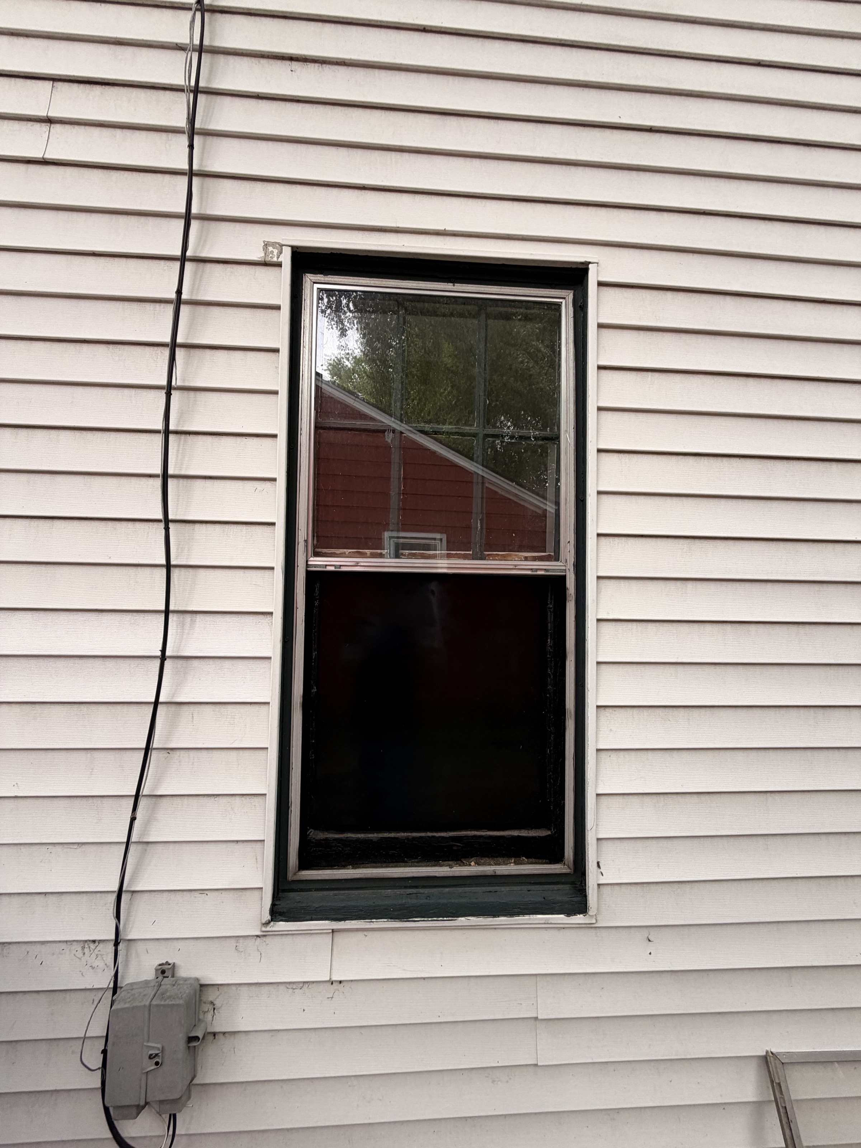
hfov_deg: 85.7
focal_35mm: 14
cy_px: 574
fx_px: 464
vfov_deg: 102.1
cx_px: 430
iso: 125
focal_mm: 2.22
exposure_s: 1/121
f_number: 2.2
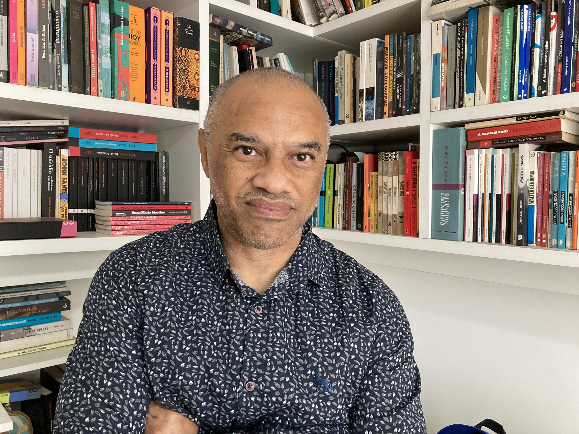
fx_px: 468
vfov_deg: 49.7
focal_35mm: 28
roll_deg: -1.2
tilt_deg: +0.0
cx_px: 290
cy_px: 217
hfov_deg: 63.4
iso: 250
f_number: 1.8
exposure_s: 1/60
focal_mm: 3.99
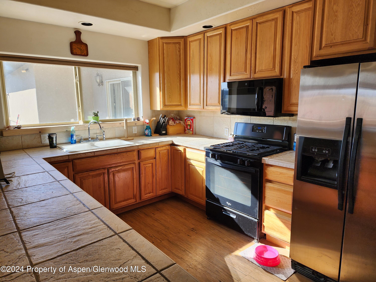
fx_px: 250
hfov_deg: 73.9
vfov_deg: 58.9
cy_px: 141
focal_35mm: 23
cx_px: 188
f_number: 1.8
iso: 40
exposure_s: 1/180
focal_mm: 6.4
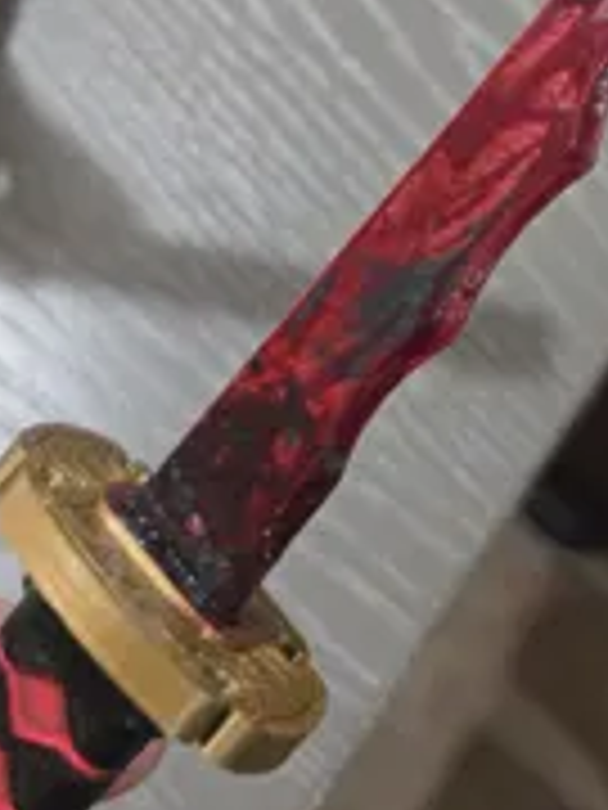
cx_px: 279
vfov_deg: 34.1
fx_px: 1194
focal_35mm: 51
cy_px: -4
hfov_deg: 28.5
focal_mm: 5.4
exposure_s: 1/120
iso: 640
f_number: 1.8
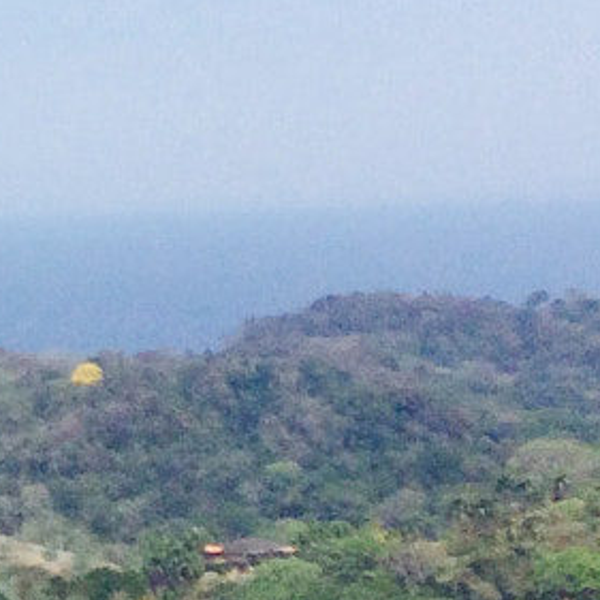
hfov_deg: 9.9
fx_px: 2863
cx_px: -1006
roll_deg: +0.6
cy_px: -126
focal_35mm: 146
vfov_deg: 11.7
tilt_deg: +7.3
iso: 32
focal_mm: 4.15
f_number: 2.2
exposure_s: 1/1709
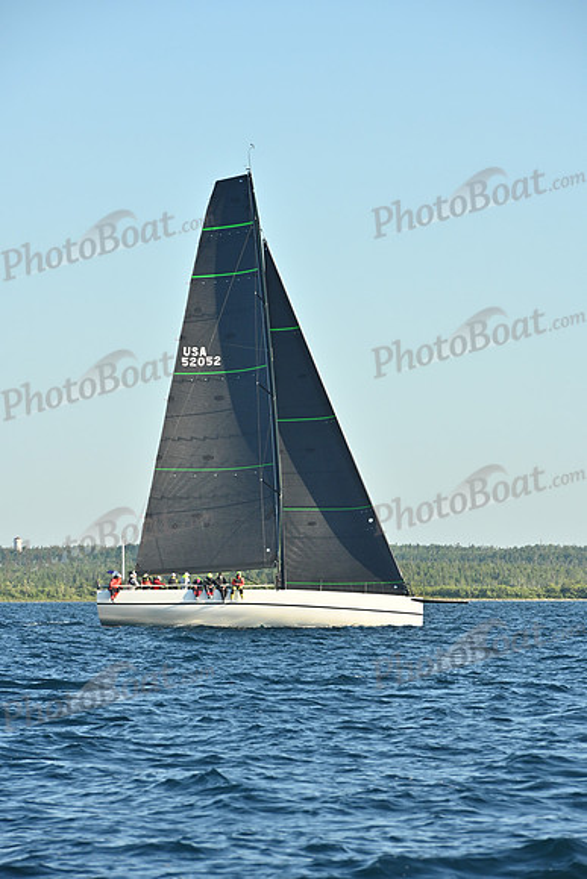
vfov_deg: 10.3
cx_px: 294
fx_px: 4888
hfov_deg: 6.9
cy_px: 440
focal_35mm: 200
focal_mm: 200
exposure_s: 1/1000
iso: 800
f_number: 10
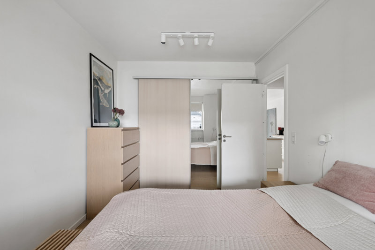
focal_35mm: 17
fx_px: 177
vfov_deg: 70.4
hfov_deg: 93.3
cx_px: 188
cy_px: 125
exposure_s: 1/8
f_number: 9
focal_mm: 17
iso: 160
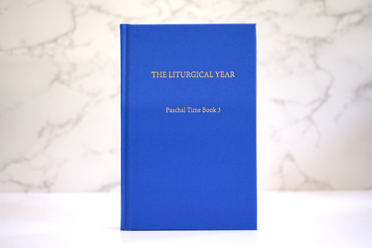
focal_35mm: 51
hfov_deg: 38.9
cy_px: 124
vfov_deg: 26.5
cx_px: 186
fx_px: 527
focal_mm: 51
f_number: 4.5
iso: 2500
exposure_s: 1/160
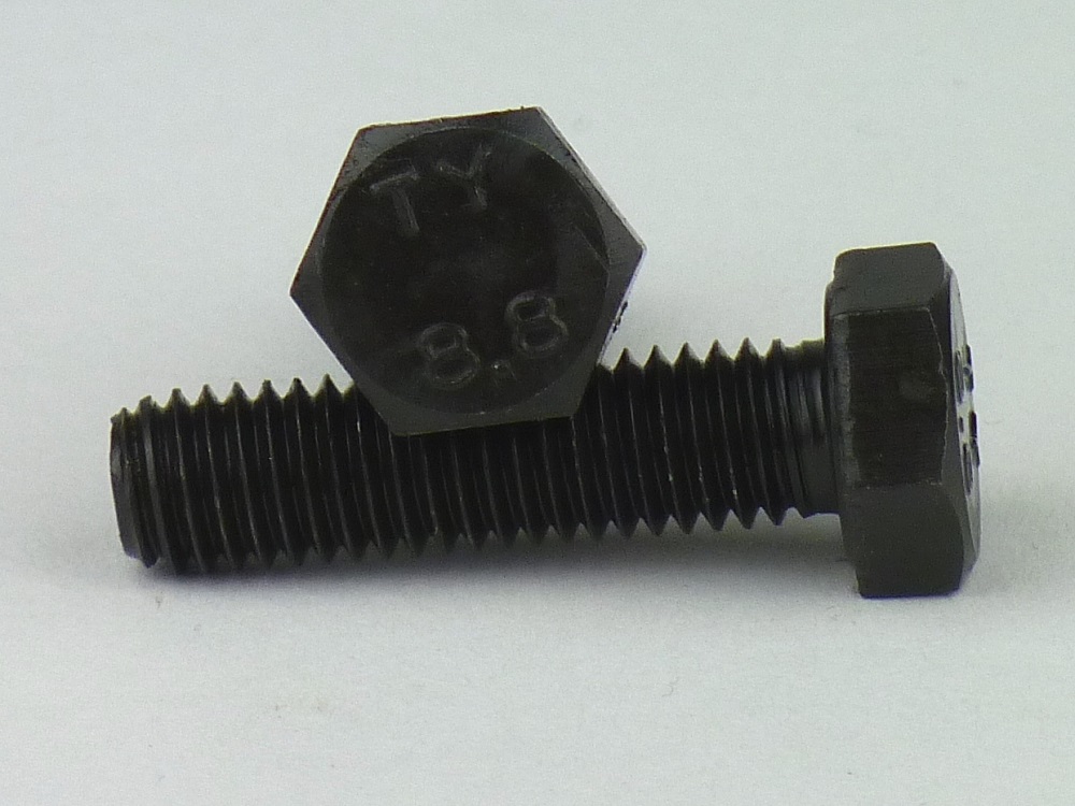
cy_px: 403
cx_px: 538
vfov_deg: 3.1
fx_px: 15093
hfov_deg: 4.1
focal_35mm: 486
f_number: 4.4
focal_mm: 86.4
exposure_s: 1/125
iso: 125
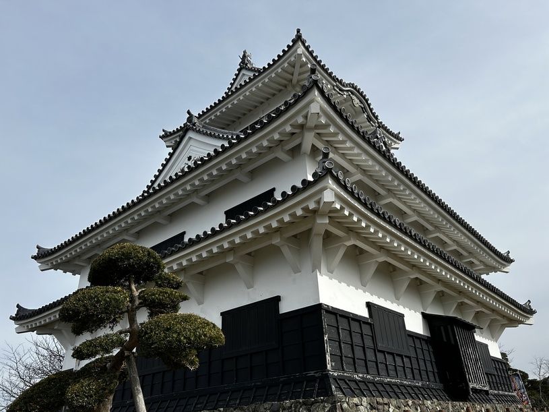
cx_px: 274
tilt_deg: +28.0
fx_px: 412
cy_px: 206
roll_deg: +2.0
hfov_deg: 67.3
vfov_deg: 53.1
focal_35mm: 26
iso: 50
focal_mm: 5.7
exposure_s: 1/4444
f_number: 1.5
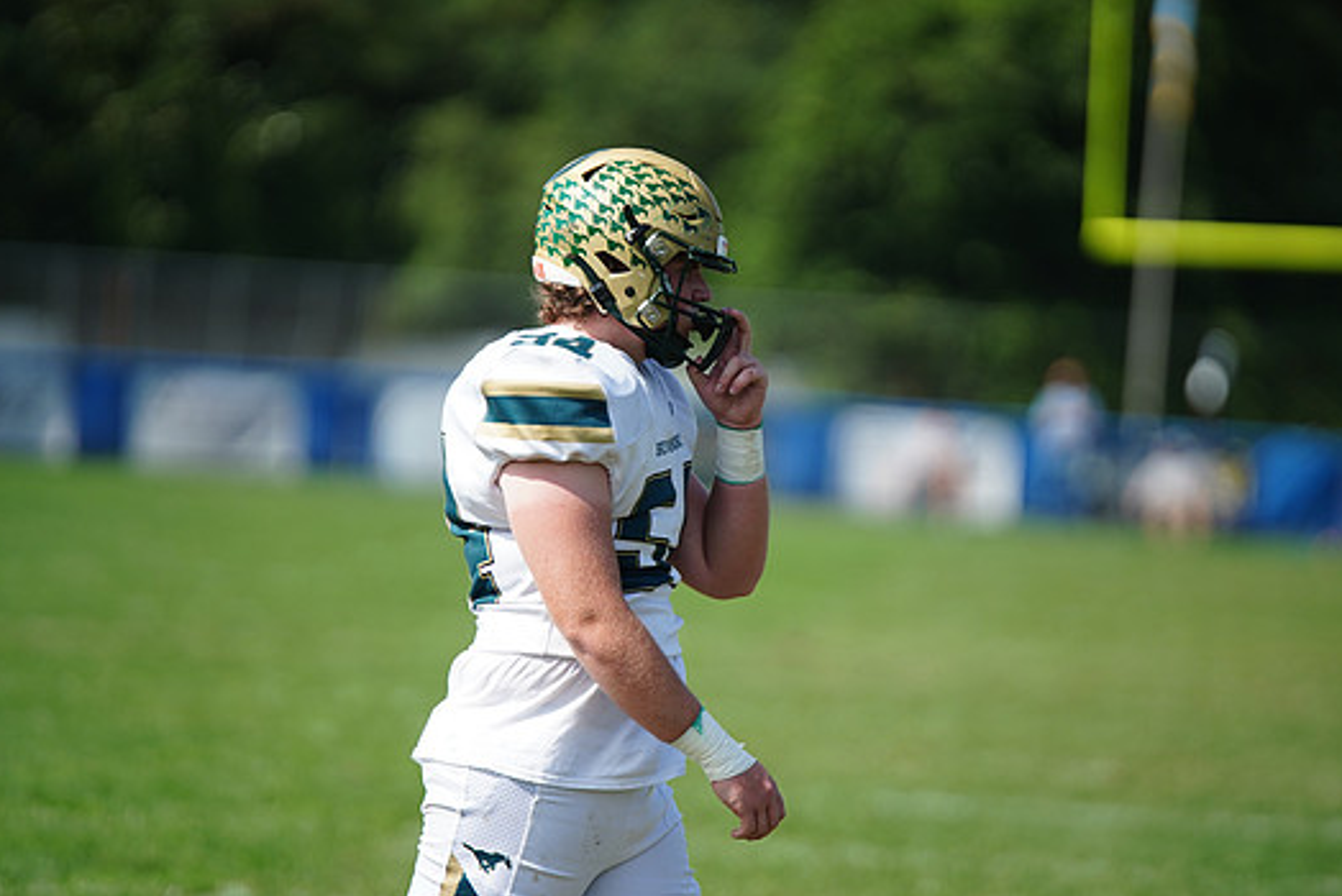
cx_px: 686
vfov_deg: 4.1
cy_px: 431
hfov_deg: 6.2
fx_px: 12383
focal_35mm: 332
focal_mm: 300
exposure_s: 1/4000
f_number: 2.8
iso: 400
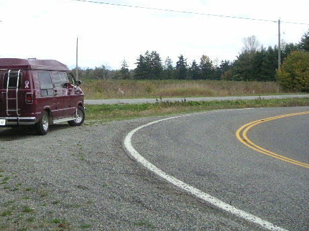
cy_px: 76
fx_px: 580
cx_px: 108
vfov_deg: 22.5
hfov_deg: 29.7
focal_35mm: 65
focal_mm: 7.5
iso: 160
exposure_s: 1/45
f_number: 2.9
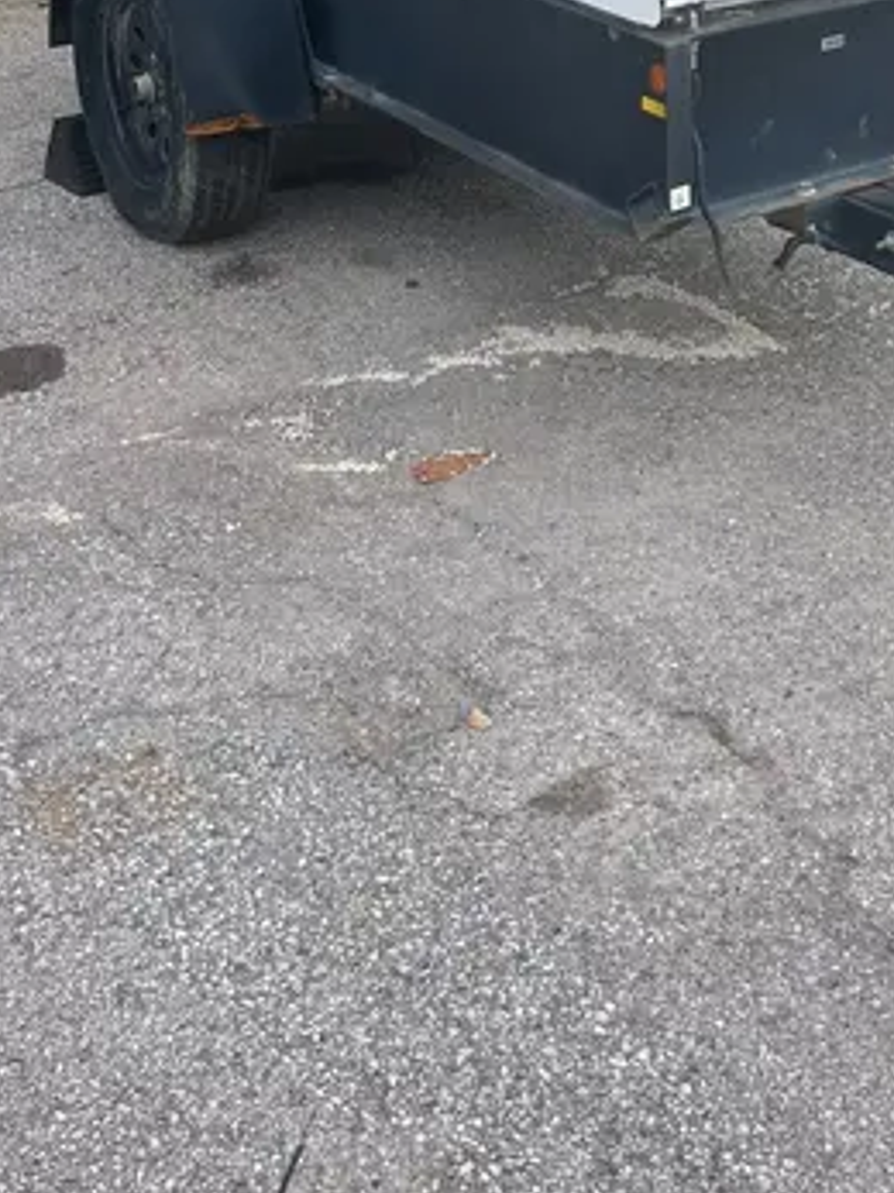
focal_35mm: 55
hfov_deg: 25.6
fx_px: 1895
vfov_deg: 32.9
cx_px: 829
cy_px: 91
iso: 50
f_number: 1.6
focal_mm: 4.2
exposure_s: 1/1401
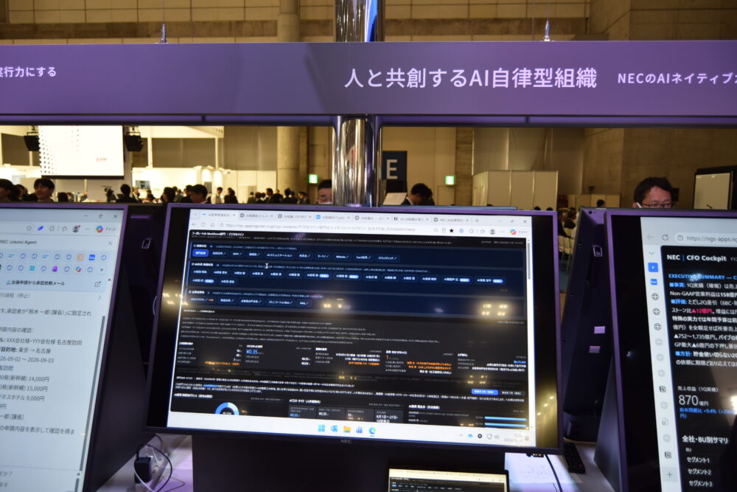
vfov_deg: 47.9
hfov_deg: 67.4
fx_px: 553
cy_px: 246
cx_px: 368
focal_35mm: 27
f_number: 4
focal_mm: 18
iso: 200
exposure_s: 1/60
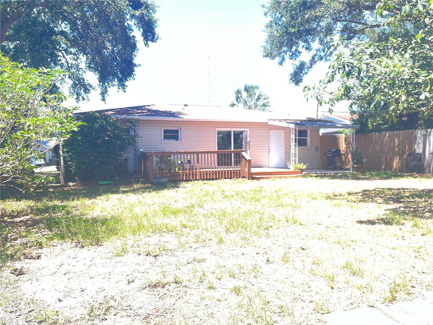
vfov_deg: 53.1
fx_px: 325
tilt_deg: -2.1
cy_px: 162
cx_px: 216
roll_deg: +1.9
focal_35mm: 26
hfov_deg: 67.3
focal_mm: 5.1
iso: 64
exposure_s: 1/120
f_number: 1.6
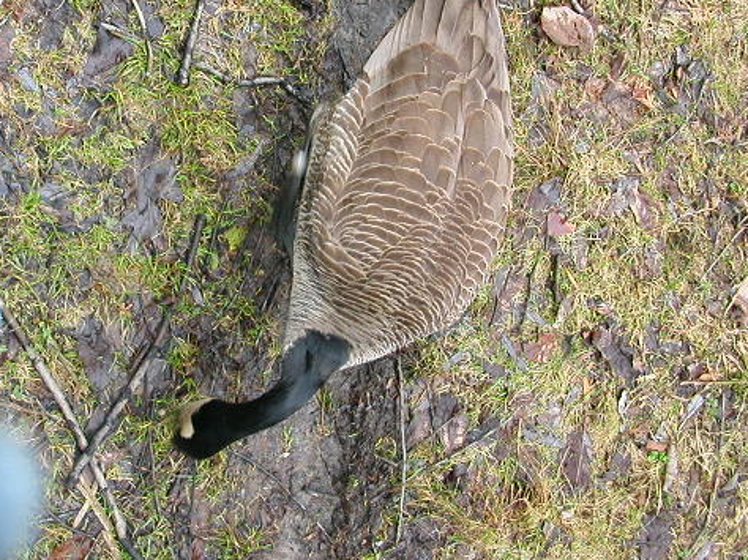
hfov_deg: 38.0
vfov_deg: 29.0
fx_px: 1080
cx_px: 281
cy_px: 235
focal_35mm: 50
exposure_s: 1/46.4
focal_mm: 5.6
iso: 100
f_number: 2.7
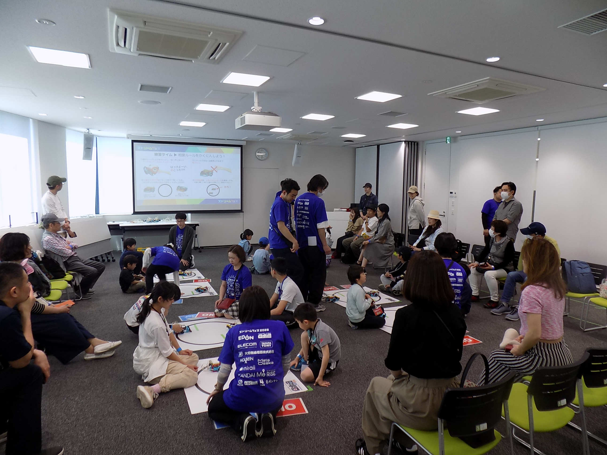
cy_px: 228
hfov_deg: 73.9
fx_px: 403
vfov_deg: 58.9
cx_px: 304
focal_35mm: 23
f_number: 3.1
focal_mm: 4
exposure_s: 1/50
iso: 80
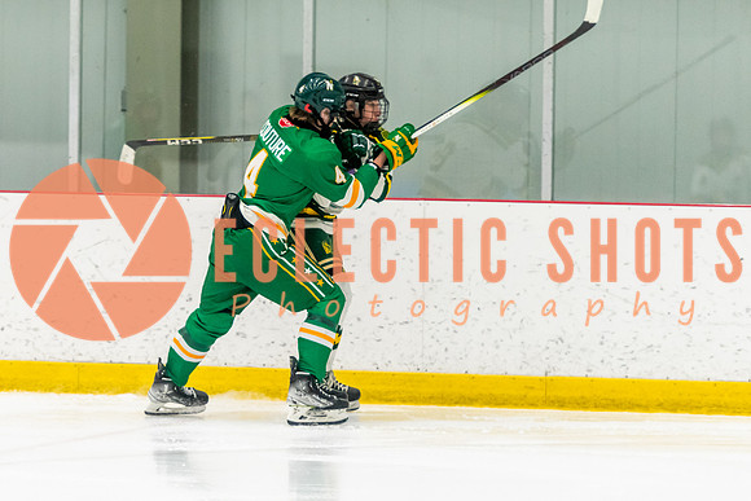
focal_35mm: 263
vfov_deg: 5.2
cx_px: 268
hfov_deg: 7.8
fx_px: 5485
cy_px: 235
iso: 3200
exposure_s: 1/800
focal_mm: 180
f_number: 2.8
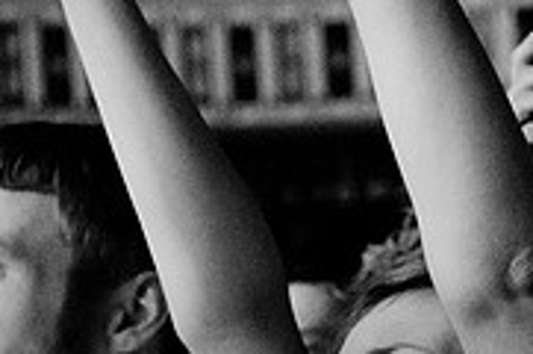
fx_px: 2128
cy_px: 546
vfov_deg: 9.2
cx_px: 350
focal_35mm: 144
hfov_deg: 14.3
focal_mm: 30
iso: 1600
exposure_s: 1/250
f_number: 3.5
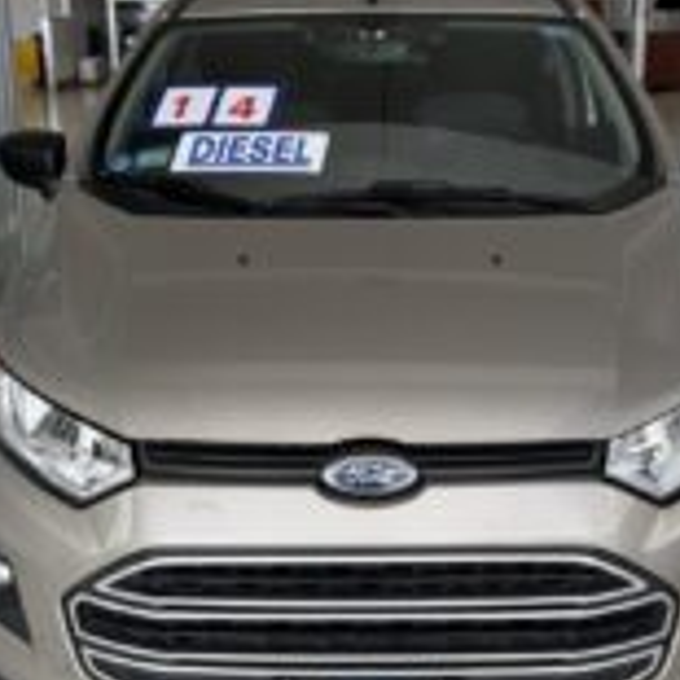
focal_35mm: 51
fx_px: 1133
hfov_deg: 33.4
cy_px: 279
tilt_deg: -15.4
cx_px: 360
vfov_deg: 33.3
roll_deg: +0.2
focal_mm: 6.76
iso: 125
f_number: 1.78
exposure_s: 1/100
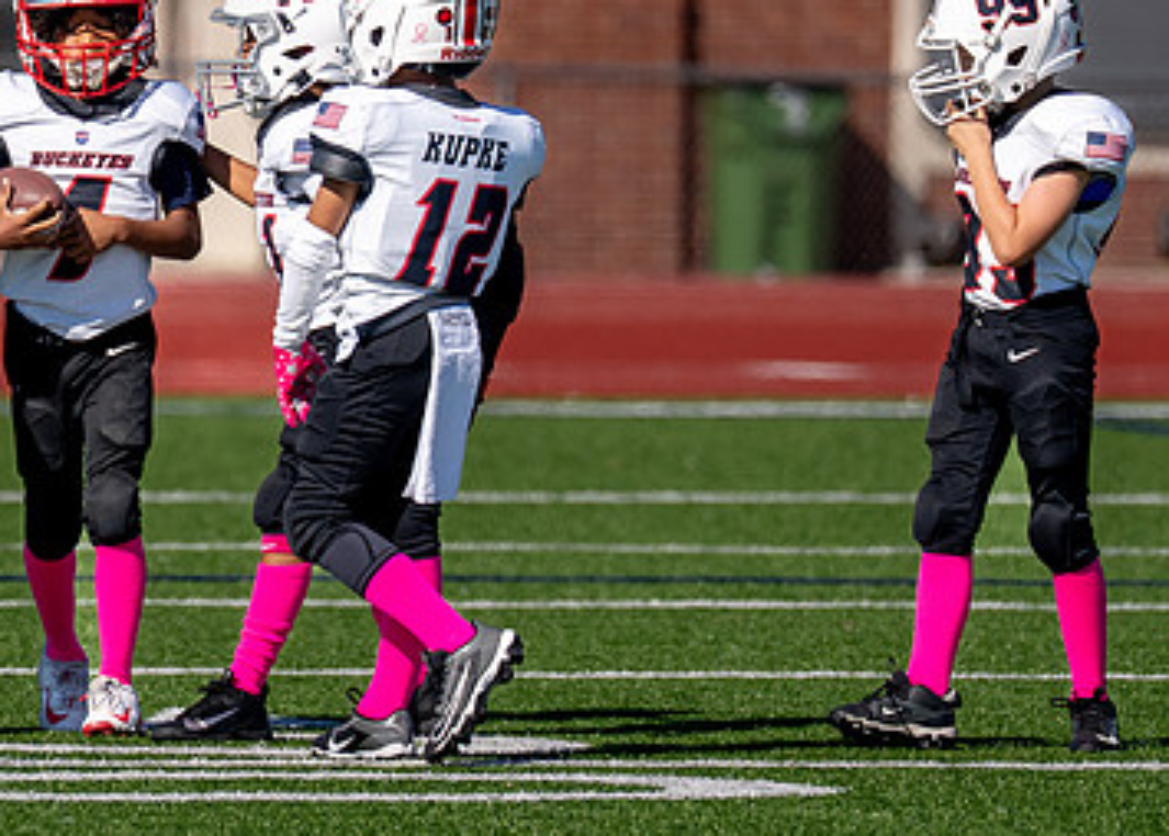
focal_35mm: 677
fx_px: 22490
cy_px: 266
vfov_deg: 2.1
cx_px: 37
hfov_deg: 3.0
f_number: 2.8
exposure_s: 1/4000
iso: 160
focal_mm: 200
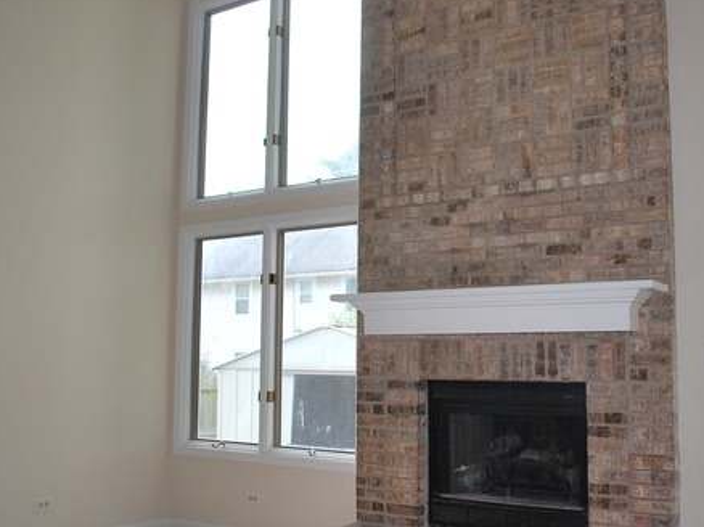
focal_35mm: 38
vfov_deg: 37.7
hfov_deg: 48.8
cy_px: 281
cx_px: 405
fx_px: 772
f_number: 3.5
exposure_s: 1/125
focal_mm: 18
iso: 180
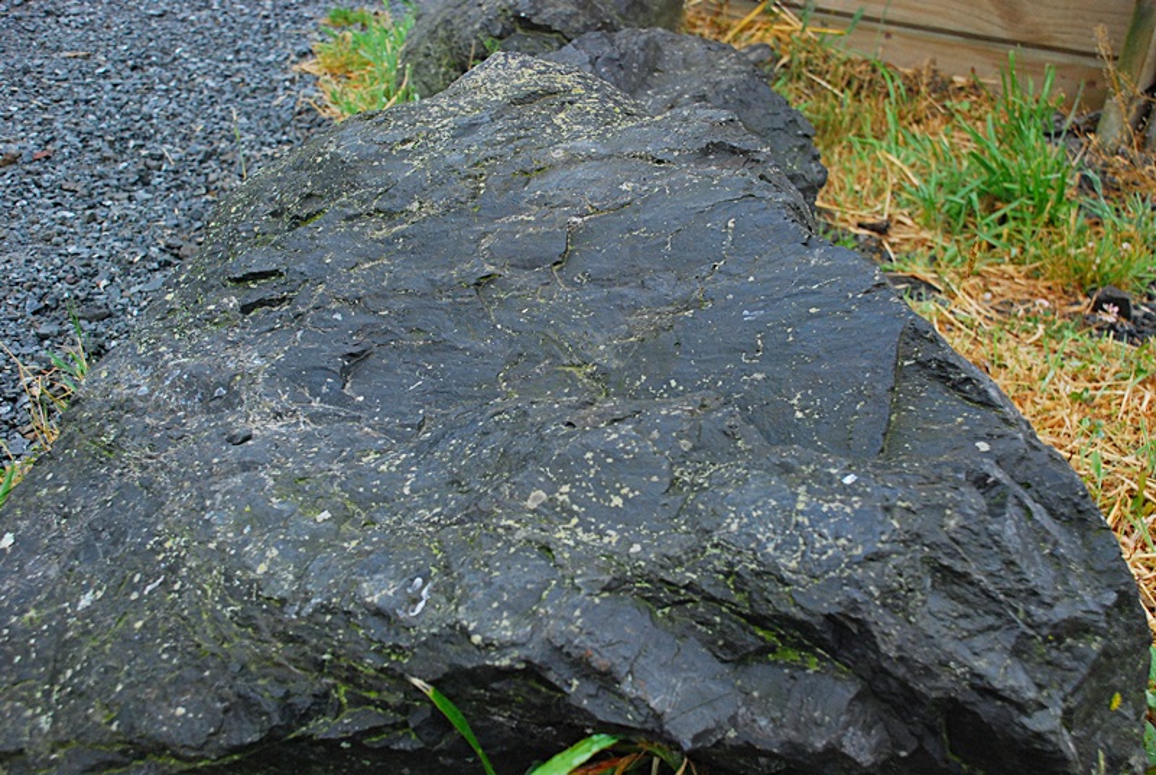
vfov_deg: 32.0
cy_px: 388
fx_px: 1351
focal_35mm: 42
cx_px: 578
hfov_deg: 46.3
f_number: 5.6
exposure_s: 1/30
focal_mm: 28
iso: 640
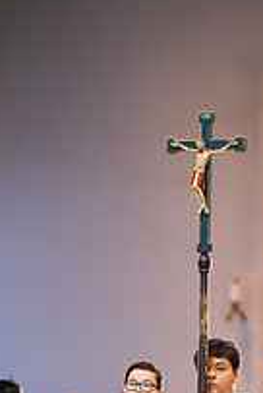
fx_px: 2053
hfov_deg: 7.3
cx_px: 244
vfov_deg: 10.8
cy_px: 414
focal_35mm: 188
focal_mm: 85
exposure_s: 1/200
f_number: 1.4
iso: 1000
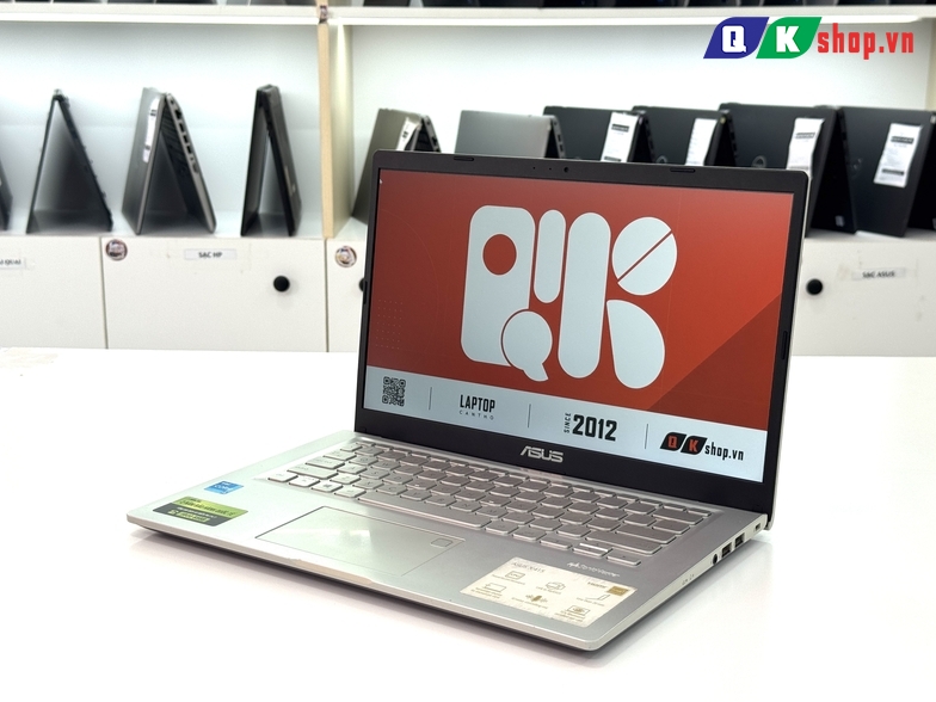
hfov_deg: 38.9
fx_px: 1325
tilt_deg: -13.1
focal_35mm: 49
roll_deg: +0.5
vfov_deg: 29.7
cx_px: 475
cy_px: 355
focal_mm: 6.76
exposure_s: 1/121
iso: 50
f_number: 1.78
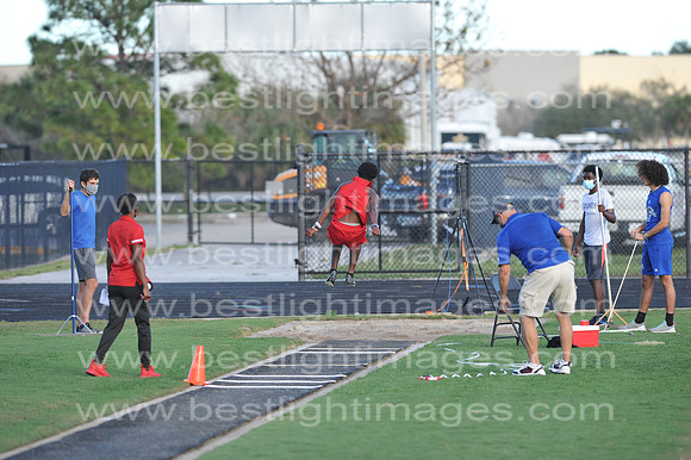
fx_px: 5755
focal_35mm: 300
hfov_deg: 6.9
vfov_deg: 4.6
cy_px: 230
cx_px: 346
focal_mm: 300
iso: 800
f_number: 4.5
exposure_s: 1/1250
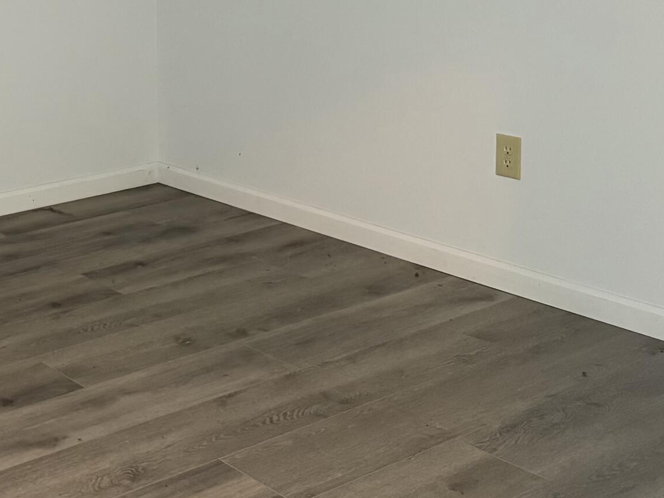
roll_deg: +1.5
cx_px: -37
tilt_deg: -4.6
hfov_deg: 28.4
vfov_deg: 22.1
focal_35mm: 63
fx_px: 1208
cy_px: -35
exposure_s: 1/60
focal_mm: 6.76
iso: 640
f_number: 1.78
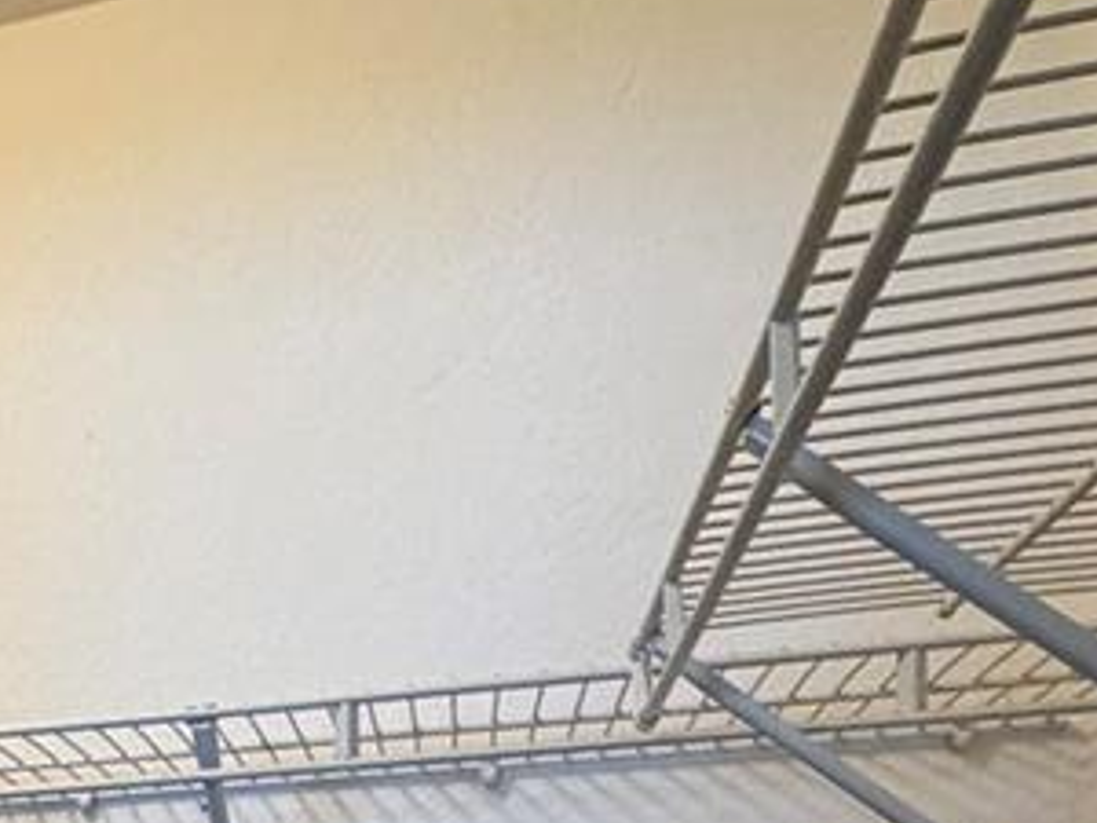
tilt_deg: +0.8
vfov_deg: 23.1
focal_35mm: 56
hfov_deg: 29.7
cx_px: -205
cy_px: 1083
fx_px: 1775
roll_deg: +0.8
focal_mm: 2.22
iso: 320
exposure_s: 1/60
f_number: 2.2
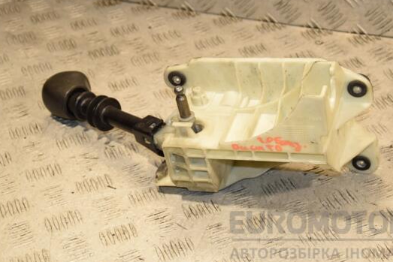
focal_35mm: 86
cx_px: 216
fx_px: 939
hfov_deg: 23.6
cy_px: 122
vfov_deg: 15.9
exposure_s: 1/200
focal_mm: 50
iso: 800
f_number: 7.1
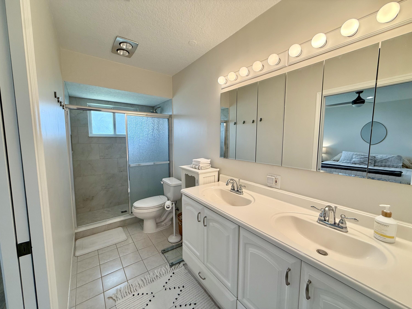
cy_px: 154
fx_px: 167
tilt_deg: -5.8
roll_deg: -0.4
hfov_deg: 102.1
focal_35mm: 14
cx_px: 206
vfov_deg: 85.7
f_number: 2.2
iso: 80
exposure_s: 1/120
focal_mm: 2.22
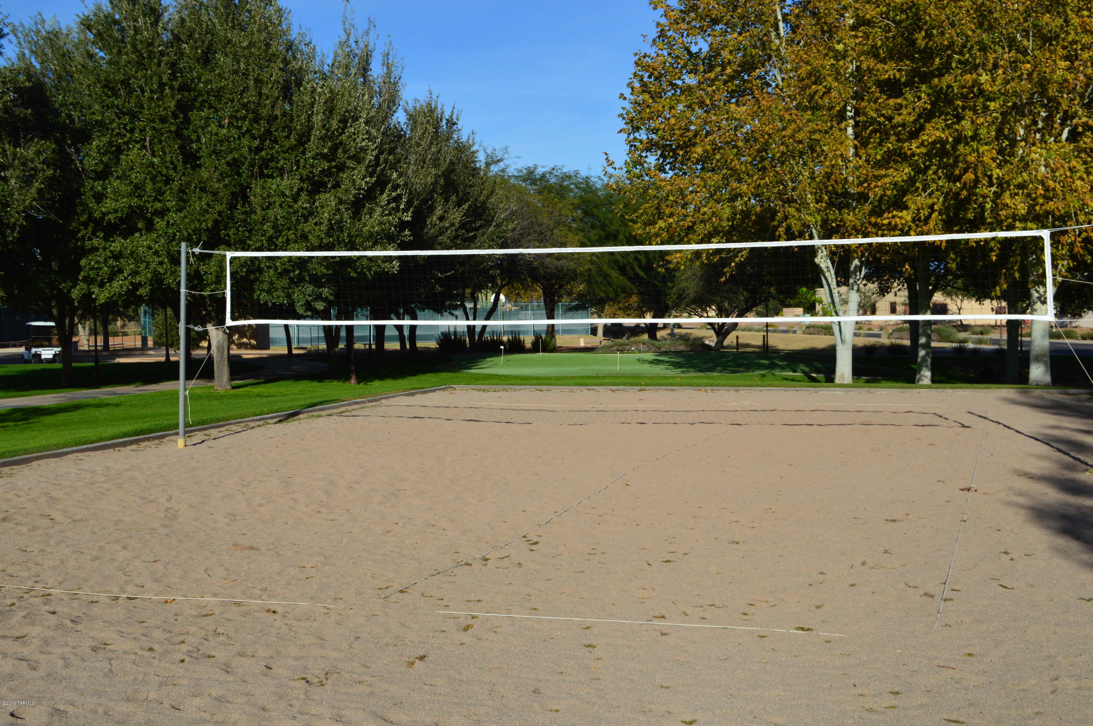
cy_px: 363
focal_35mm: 42
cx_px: 546
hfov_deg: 46.4
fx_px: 1274
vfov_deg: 31.8
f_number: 11
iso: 360
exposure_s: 1/500
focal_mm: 28
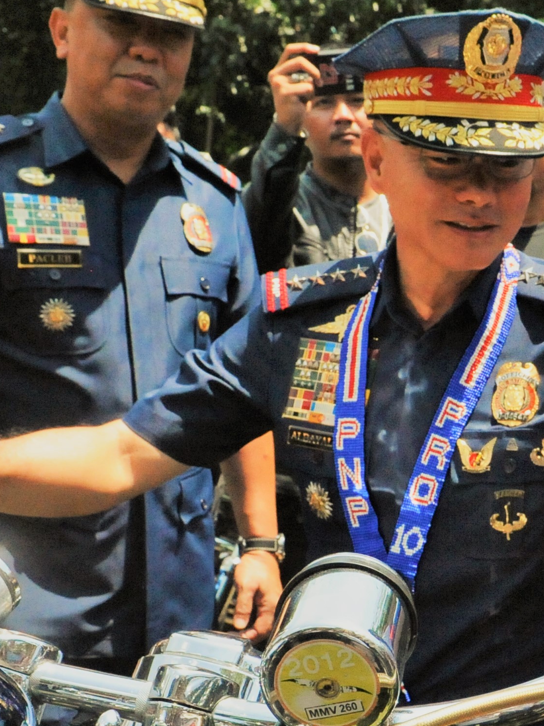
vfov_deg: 29.2
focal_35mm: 66
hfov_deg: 21.0
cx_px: 620
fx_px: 1383
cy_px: 468
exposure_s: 1/1600
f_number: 11
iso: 5000
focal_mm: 24
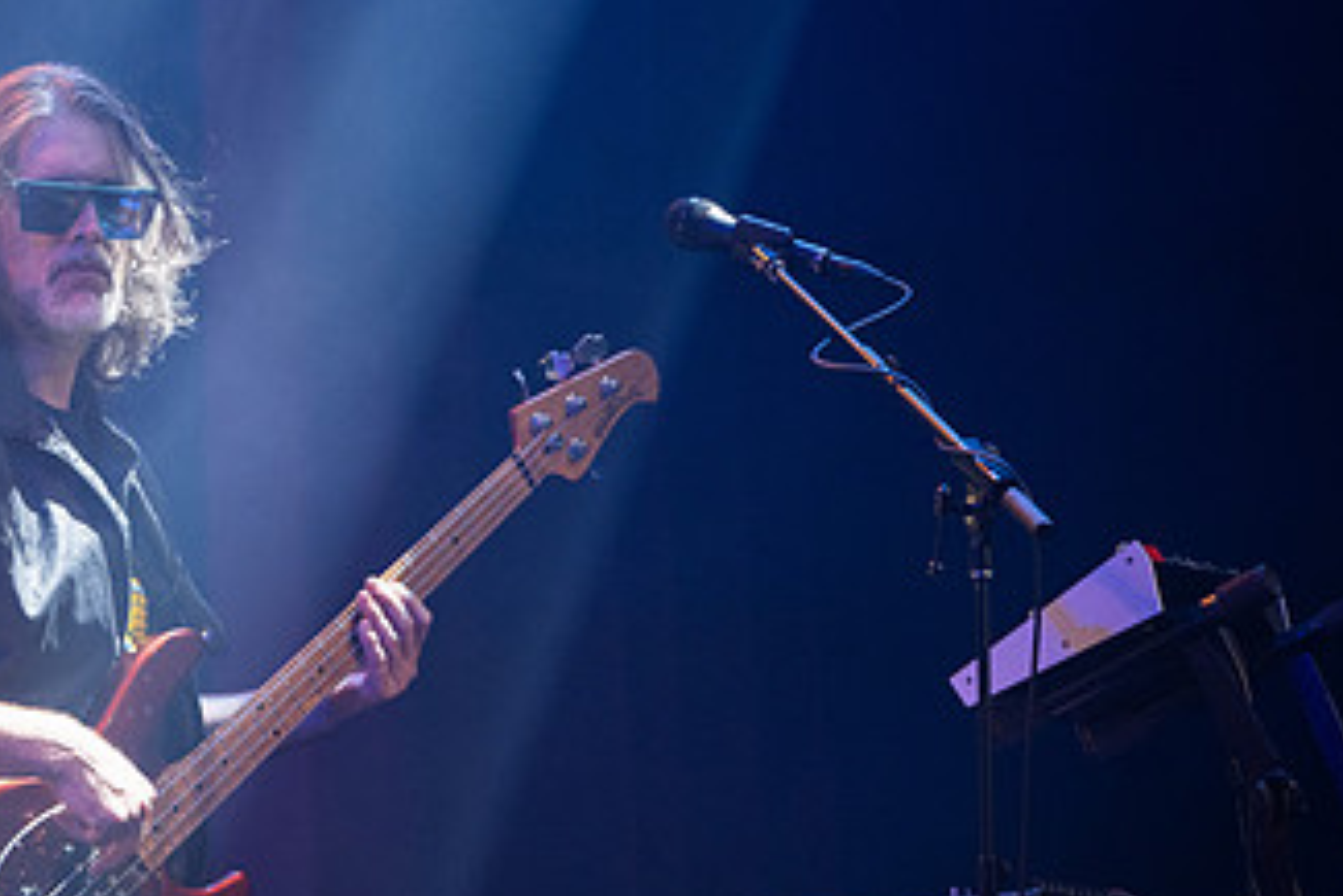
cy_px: 498
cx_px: 314
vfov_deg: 4.3
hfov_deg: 6.4
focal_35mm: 321
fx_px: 11980
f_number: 2.8
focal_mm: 180
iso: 800
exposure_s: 1/200
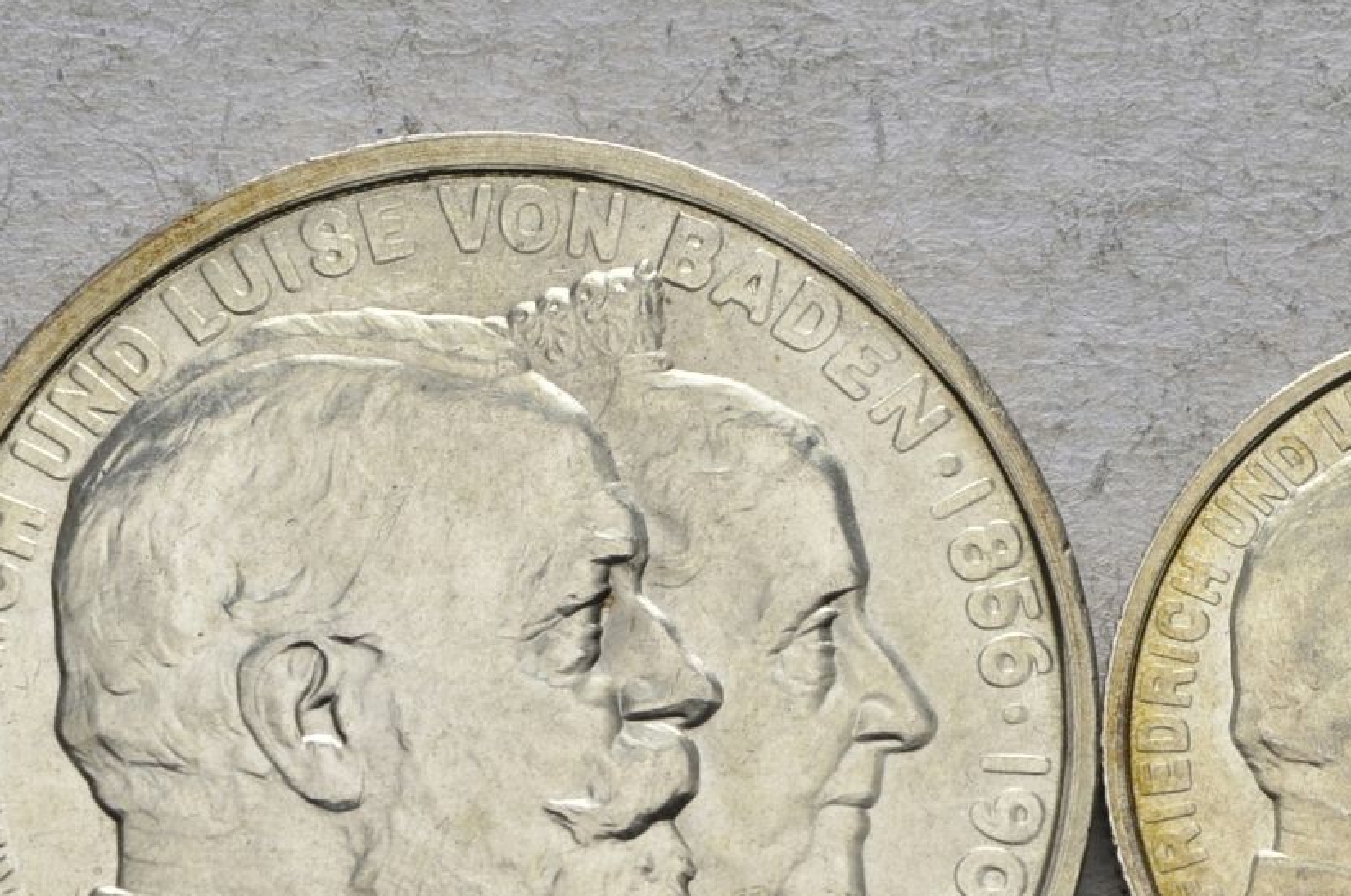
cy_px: 753
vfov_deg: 8.5
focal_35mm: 160
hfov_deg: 12.8
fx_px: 5993
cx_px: 940
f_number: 14
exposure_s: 1/250
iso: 400
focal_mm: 55
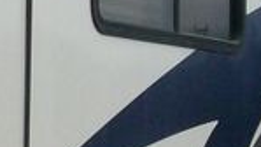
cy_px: 88
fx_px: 1870
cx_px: -91
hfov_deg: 7.9
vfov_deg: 4.5
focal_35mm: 270
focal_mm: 6
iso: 64
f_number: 4.8
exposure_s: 1/500
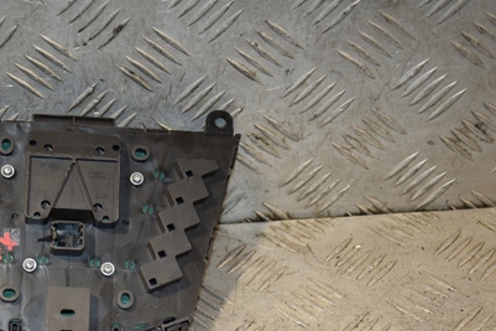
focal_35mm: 108
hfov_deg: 18.8
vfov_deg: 12.7
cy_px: 247
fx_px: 1485
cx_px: 121
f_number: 4.8
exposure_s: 1/200
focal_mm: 45
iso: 800
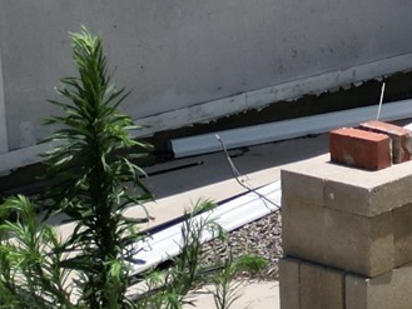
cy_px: -154
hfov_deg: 11.6
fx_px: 1667
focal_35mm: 140
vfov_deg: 10.3
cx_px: 979
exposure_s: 1/4000
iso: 110
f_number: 1.7
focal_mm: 6.72
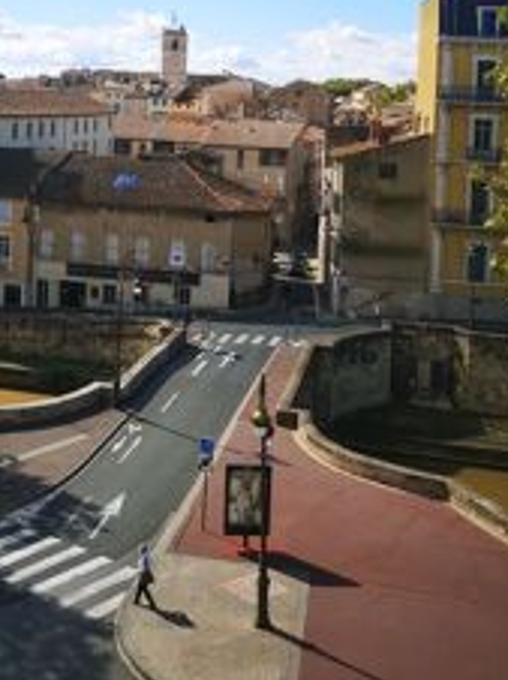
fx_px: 1000
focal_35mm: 51
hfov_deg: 28.2
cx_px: 141
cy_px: 119
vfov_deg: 36.1
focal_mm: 5.58
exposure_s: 1/1623
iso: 50
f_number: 1.8
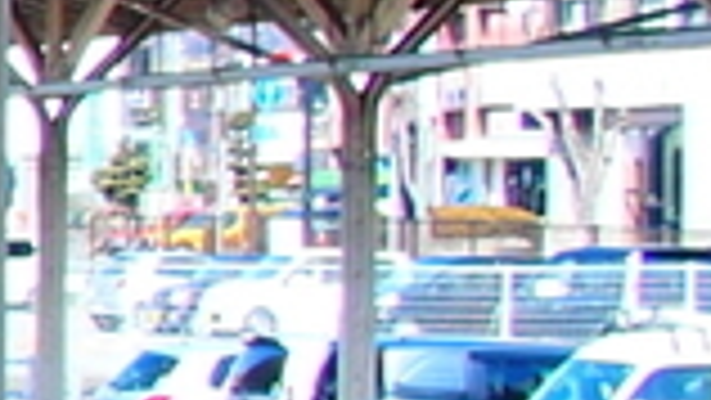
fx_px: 4375
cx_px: -1760
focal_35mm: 232
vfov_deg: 5.2
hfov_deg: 7.5
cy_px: 189
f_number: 3.5
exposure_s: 1/400
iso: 100
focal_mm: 6
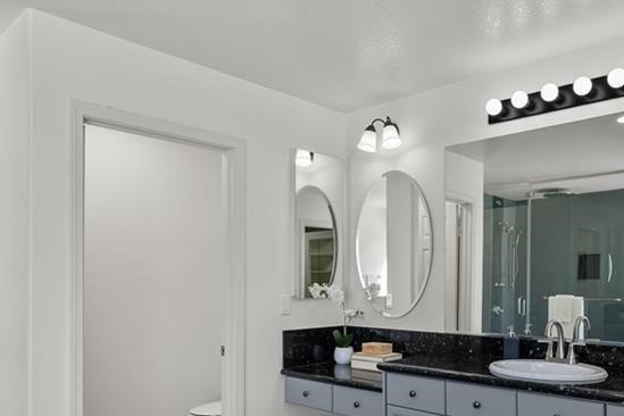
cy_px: 296
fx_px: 485
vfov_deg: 45.3
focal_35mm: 28
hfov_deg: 64.5
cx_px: 391
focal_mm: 15
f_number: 9
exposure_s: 1/6
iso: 200
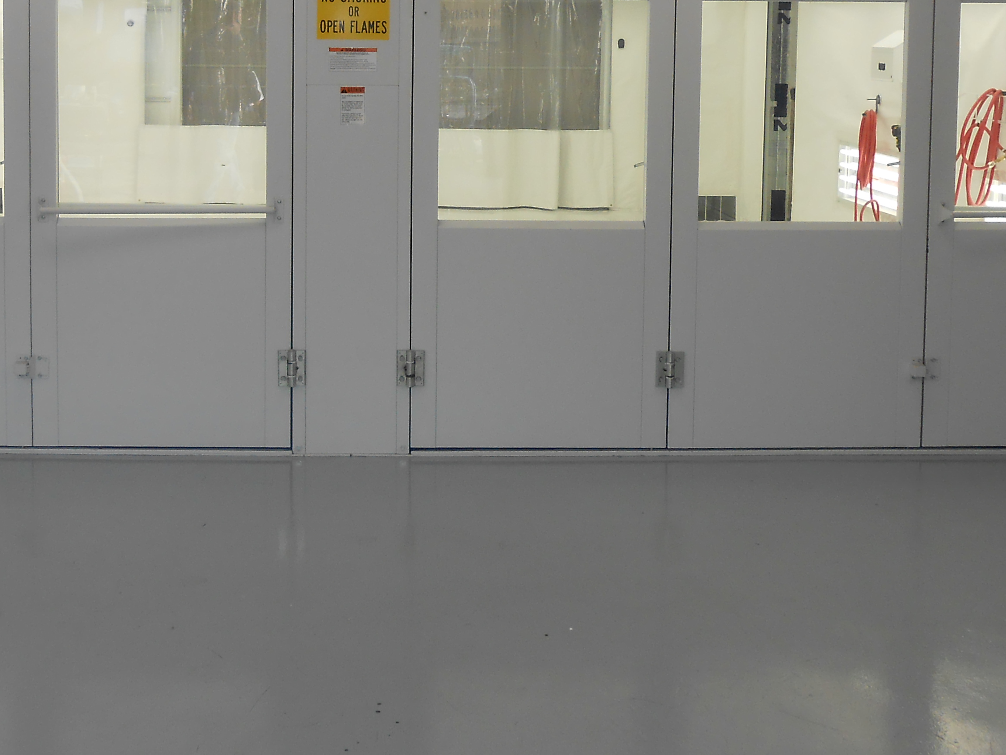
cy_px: 129
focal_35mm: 52
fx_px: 1511
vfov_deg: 27.4
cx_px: 355
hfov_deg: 36.5
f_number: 3.5
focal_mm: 4.6
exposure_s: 1/125
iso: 80
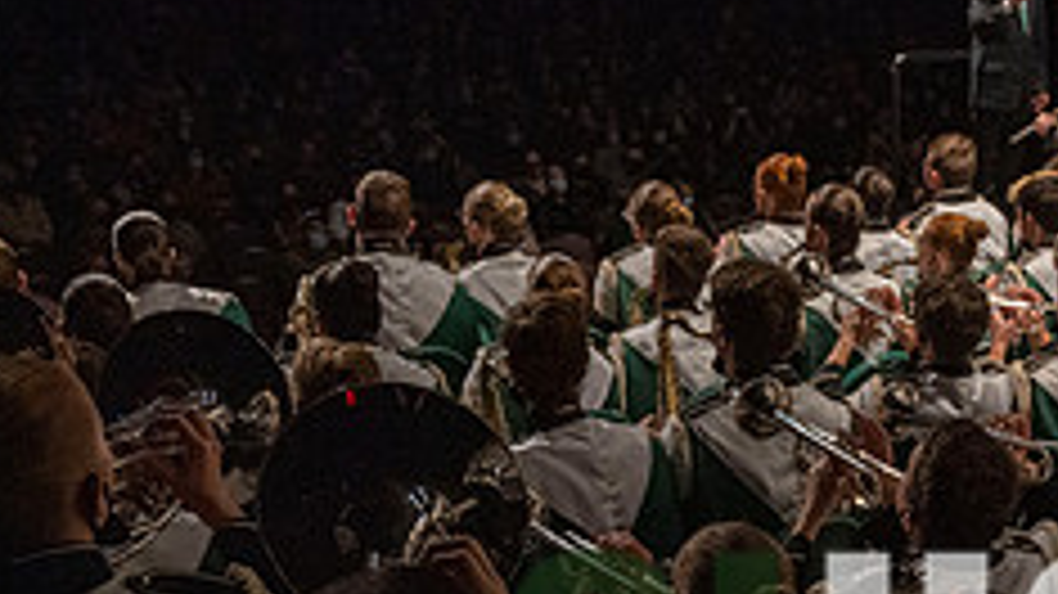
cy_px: 763
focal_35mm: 62
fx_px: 1739
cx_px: 851
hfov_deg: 32.9
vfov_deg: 18.1
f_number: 4
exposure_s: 1/500
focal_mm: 24
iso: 2500
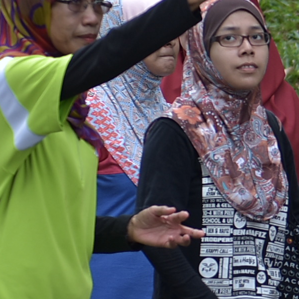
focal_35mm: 445
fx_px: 4349
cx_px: 621
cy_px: 80
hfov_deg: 3.9
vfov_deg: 3.9
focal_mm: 70
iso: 160
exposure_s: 1/320
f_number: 2.8
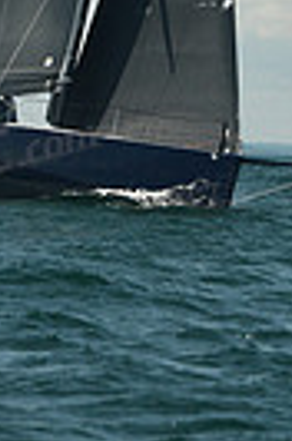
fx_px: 6959
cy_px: -371
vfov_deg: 3.6
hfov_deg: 2.4
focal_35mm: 569
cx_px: 270
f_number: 7.1
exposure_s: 1/640
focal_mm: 130
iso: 320
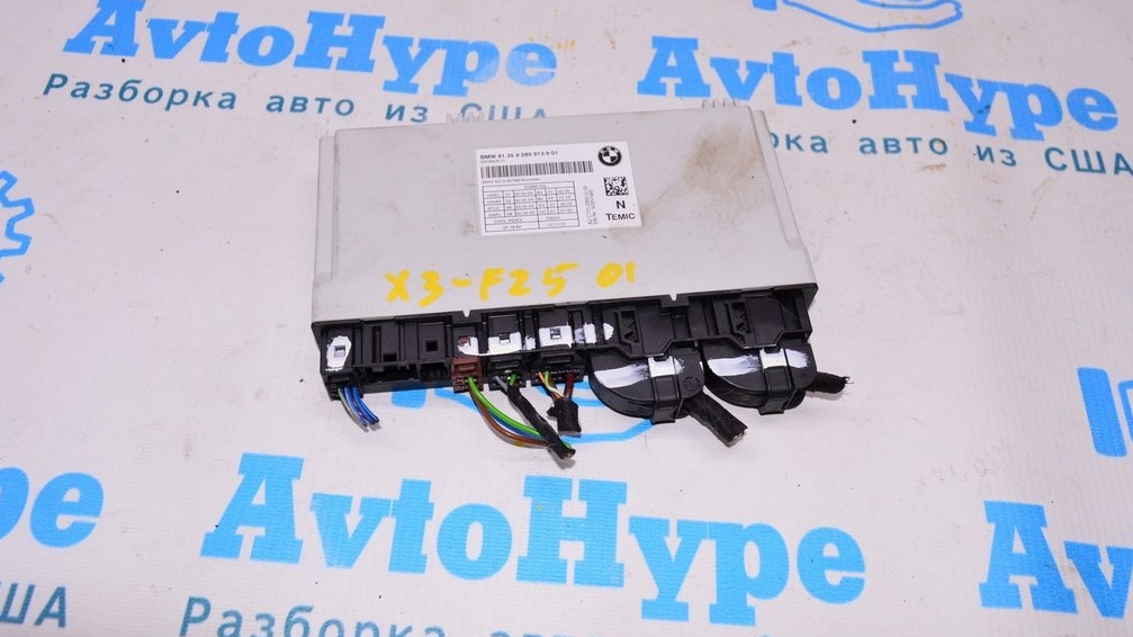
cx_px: 567
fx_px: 1007
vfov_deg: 35.0
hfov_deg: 58.7
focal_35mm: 34
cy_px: 261
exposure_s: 1/200
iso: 1600
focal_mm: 21
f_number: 8
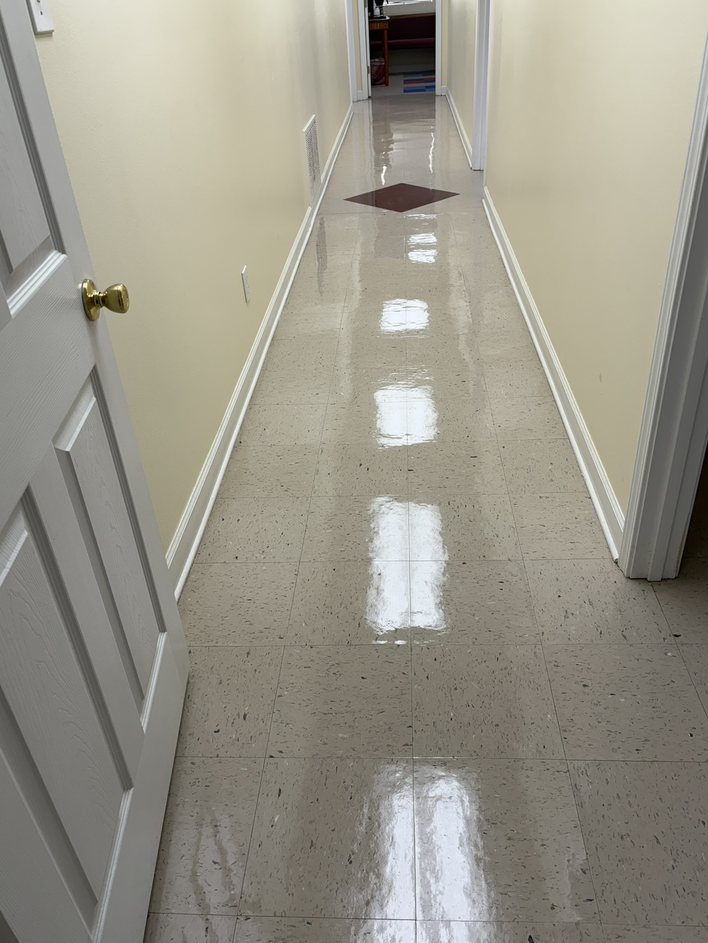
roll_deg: +3.3
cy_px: 454
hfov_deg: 51.4
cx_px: 354
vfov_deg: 65.3
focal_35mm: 27
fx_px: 736
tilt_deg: -31.7
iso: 40
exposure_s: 1/120
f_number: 1.6
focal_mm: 5.96
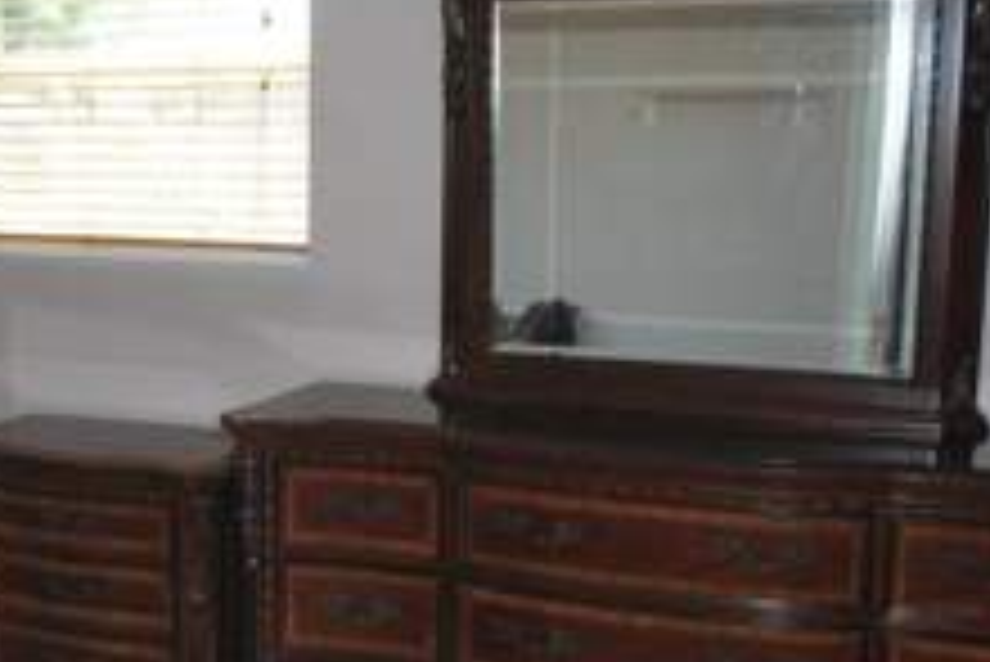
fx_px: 1624
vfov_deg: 22.9
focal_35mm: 59
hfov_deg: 32.4
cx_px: 112
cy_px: 453
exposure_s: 1/60
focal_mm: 18
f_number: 3.5
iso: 200
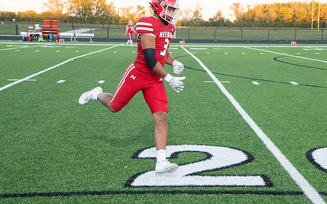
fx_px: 668
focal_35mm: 75
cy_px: 83
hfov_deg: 27.5
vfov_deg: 17.3
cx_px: 193
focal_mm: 62
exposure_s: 1/640
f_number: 9
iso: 8000
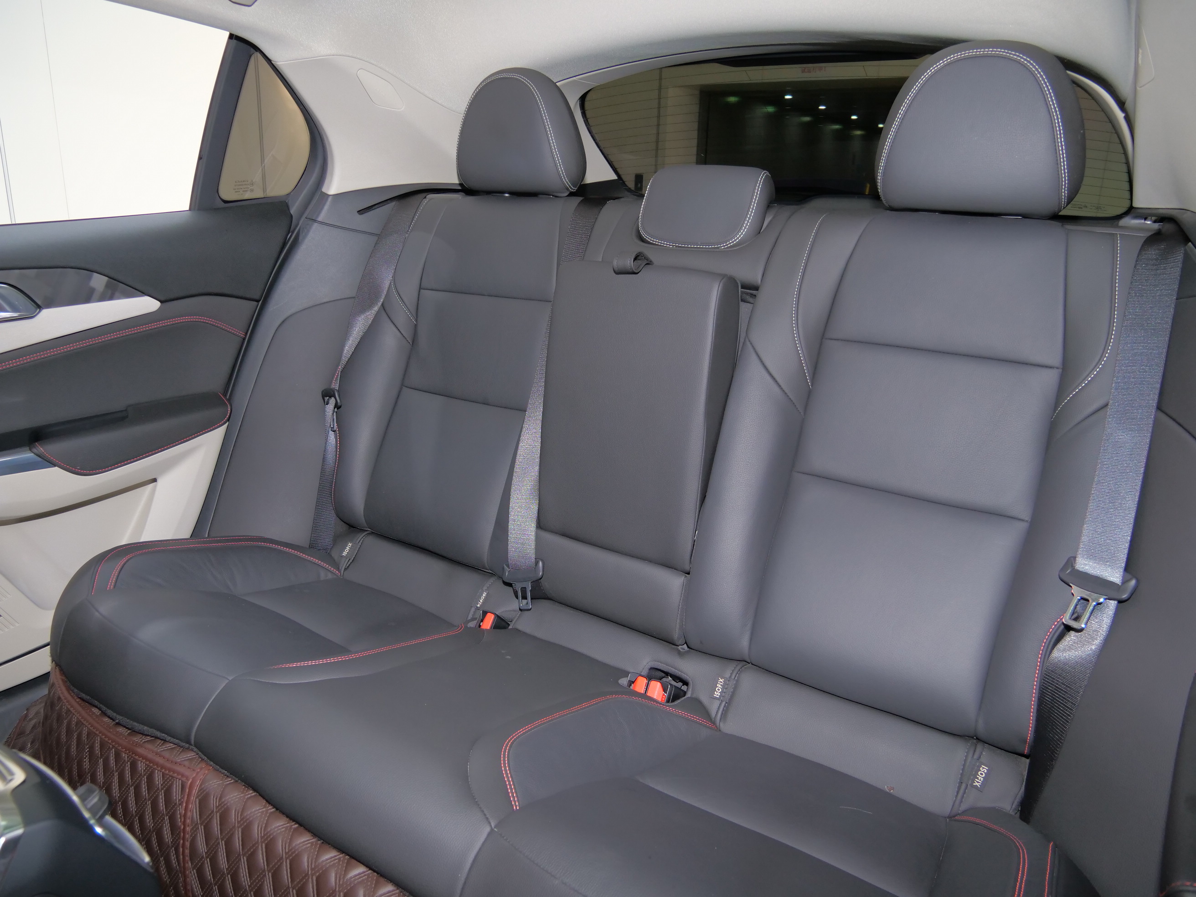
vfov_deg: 56.8
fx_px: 829
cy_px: 448
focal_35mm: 24
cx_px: 598
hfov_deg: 71.6
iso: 800
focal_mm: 12
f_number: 3.5
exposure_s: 1/15
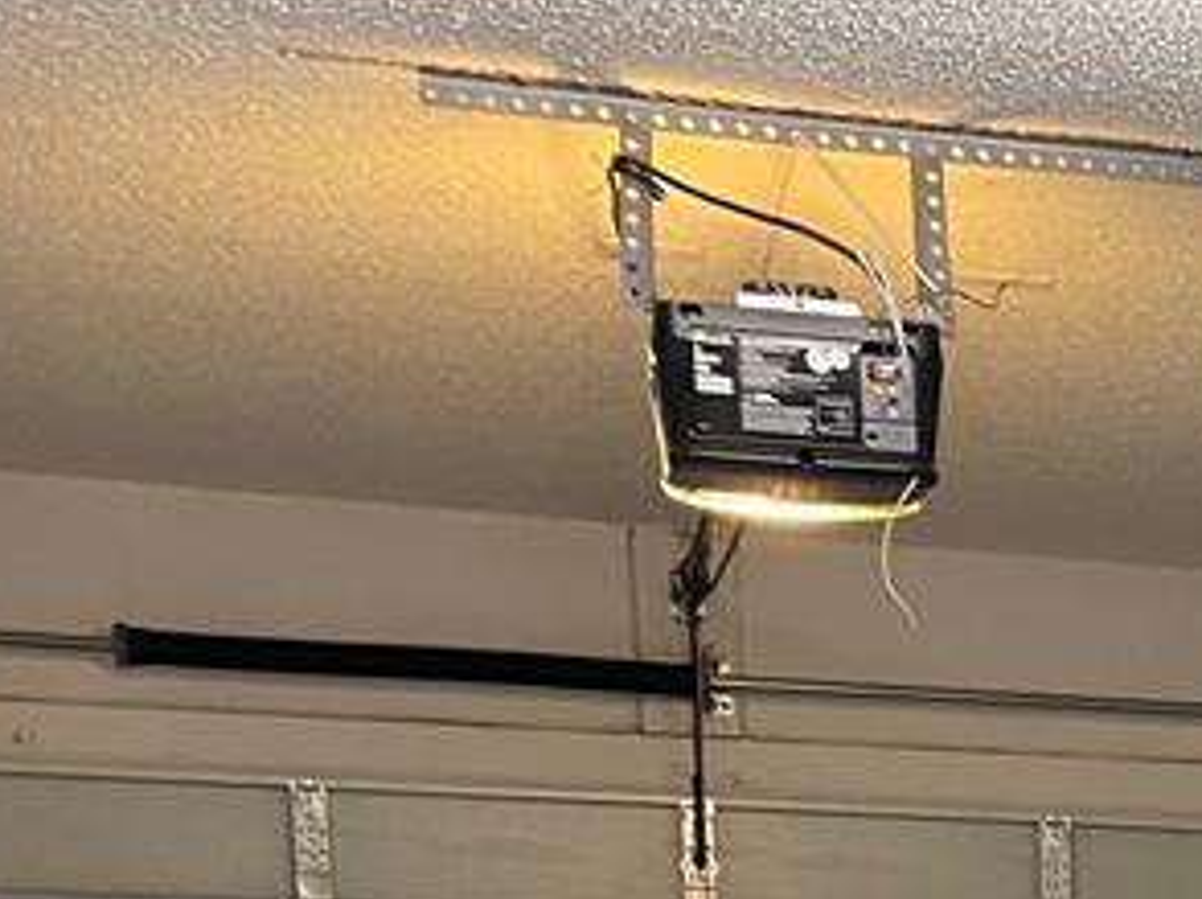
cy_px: 1564
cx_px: 1916
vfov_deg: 14.5
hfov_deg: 18.5
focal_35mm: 91
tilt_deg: -8.3
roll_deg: -0.5
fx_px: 3156
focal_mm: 4.25
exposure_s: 1/60
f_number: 1.8
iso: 200
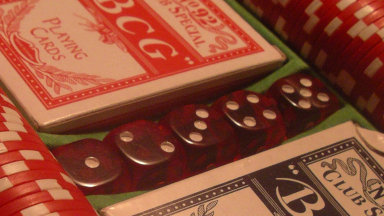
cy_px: 215
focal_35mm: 85
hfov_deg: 25.0
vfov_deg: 14.0
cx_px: 163
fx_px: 865
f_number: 2.8
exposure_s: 1/15
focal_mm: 5.7
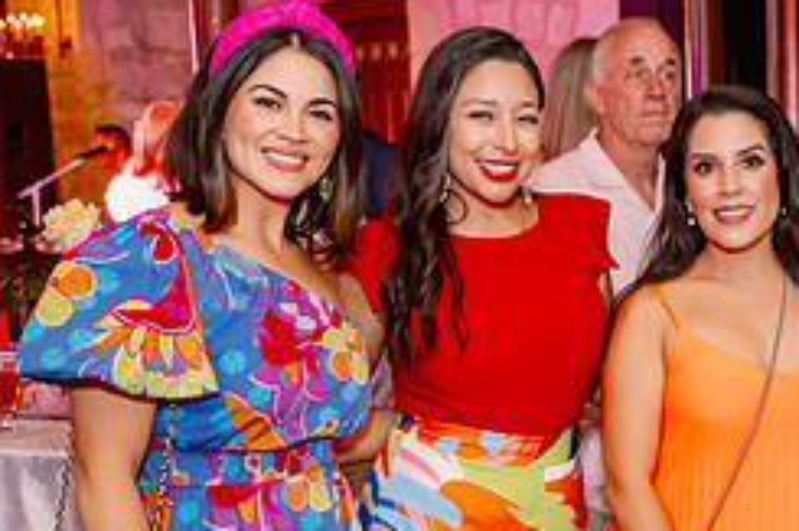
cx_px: 763
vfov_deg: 18.3
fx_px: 1641
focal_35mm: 74
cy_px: 408
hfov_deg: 26.2
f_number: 3.5
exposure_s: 1/100
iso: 2000
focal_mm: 24
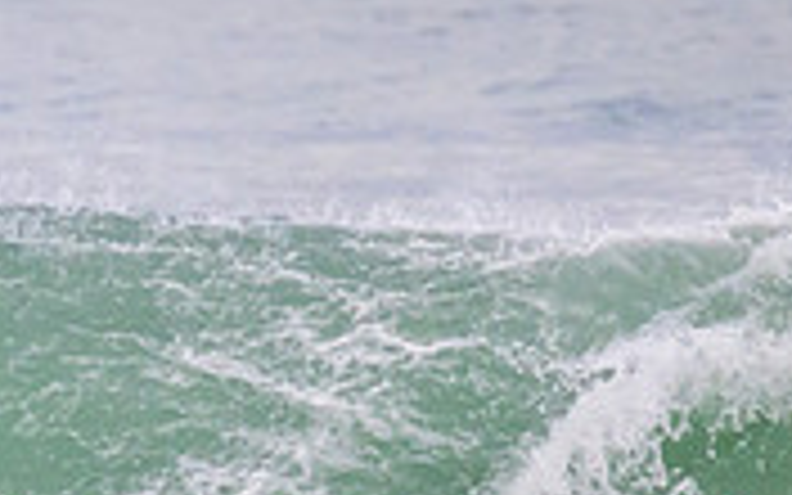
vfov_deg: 0.5
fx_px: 60653
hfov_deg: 0.7
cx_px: 40
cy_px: 641
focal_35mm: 2810
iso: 3200
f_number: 11
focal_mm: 800
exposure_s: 1/2000
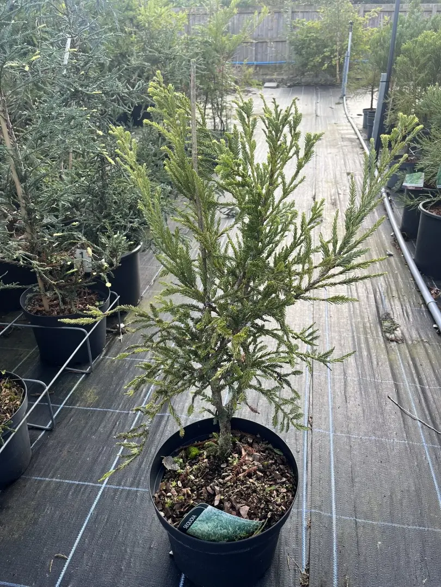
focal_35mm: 26
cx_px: 220
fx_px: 442
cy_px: 294
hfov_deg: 53.1
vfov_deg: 67.3
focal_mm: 5.1
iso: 50
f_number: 1.6
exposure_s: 1/437
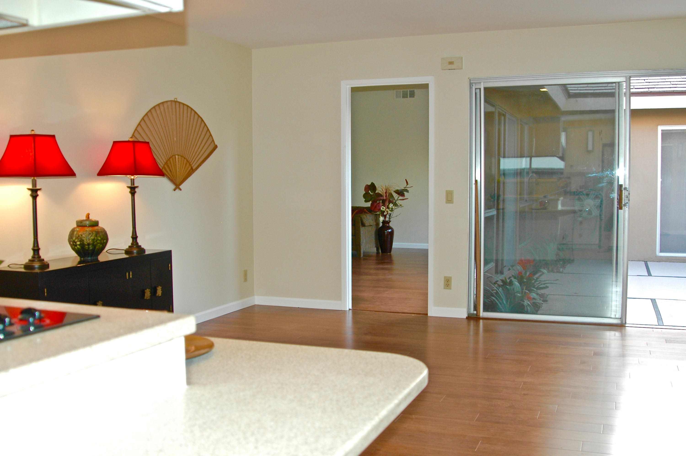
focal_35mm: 36
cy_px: 228
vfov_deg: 36.8
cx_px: 343
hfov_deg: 53.2
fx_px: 685
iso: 400
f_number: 3.5
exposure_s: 1/100
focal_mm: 24
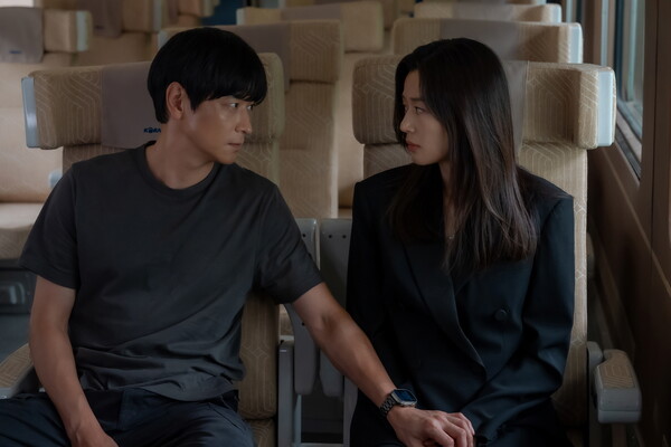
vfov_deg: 19.5
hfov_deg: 28.8
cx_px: 336
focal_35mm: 70
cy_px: 224
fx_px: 1305
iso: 3200
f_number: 5
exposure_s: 1/200
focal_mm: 70
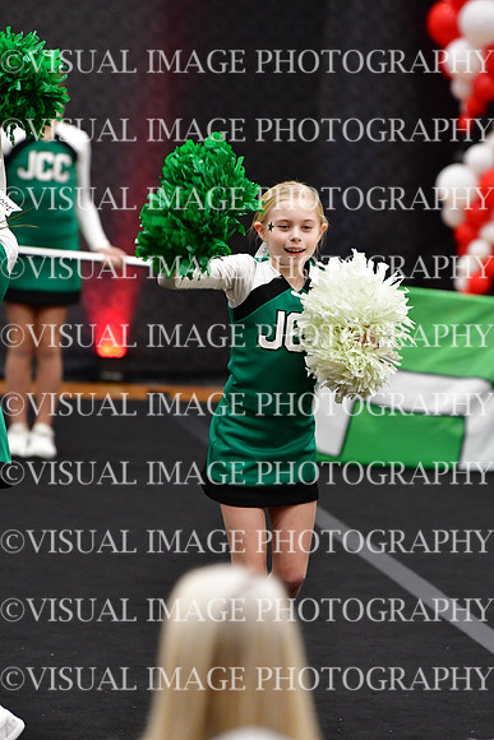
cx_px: 247
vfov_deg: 6.9
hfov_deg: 4.6
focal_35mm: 300
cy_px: 370
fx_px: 6171
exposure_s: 1/500
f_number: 3.5
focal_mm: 200
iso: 4000
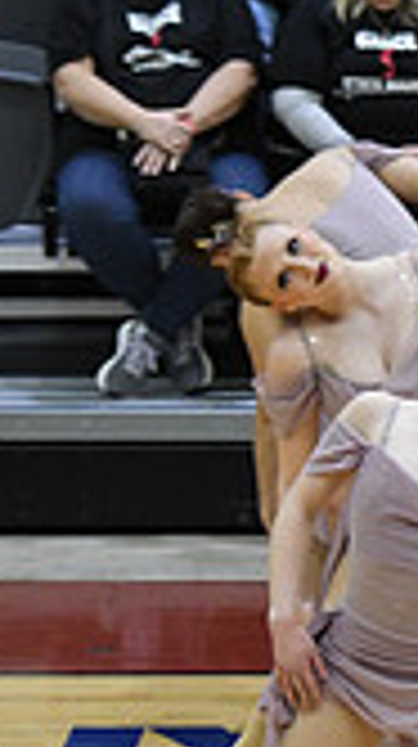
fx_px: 11365
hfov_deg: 2.1
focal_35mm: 575
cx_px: 1164
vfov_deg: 3.8
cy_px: 637
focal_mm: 105
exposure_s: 1/400
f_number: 3.5
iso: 4000
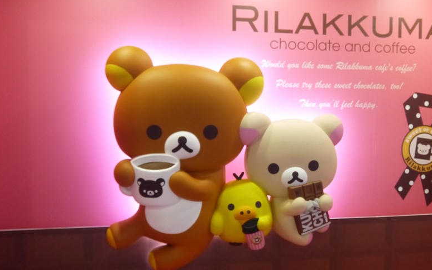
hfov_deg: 43.1
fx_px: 542
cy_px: 146
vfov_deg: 28.0
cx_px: 275
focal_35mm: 46
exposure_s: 1/60
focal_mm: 14
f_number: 3.5
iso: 1000
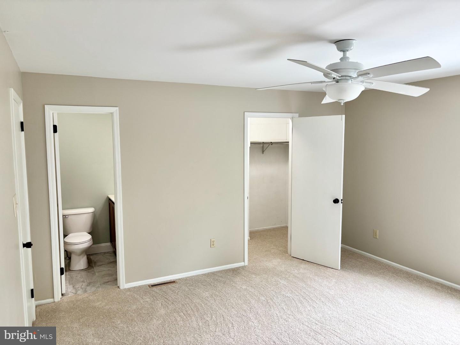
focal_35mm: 26
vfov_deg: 53.1
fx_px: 346
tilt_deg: -4.5
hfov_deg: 67.3
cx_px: 230
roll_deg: +0.6
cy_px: 172
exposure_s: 1/60
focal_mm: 5.96
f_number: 1.6
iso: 125
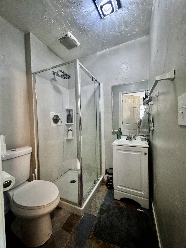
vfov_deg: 102.1
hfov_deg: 85.7
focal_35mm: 14
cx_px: 93
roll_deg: +1.7
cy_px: 124
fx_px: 100
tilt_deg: -1.9
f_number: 2.2
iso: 1250
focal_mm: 2.22
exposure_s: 1/60
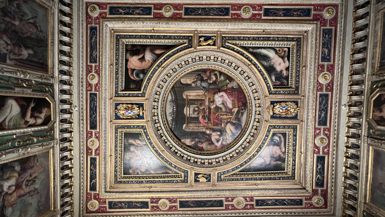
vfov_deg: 70.4
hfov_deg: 103.0
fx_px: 153
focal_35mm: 15
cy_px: 116
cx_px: 198
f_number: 1.8
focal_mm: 1.57
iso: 400
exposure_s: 1/60
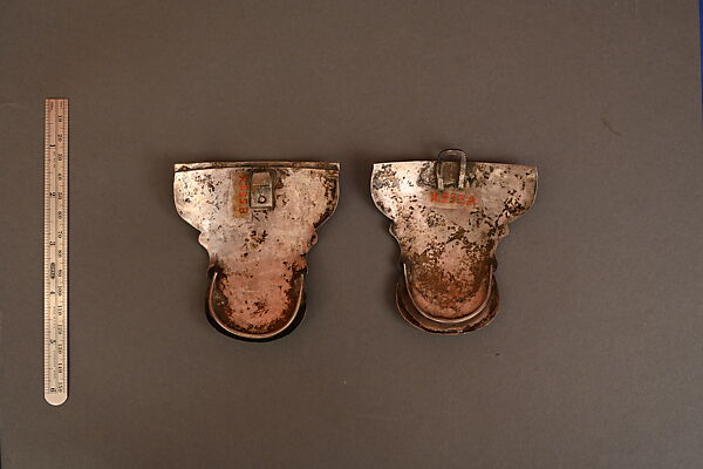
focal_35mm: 44
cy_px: 234
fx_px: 859
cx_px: 352
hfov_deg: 44.5
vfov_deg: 30.5
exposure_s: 1/20
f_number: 10
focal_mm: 44
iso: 1000
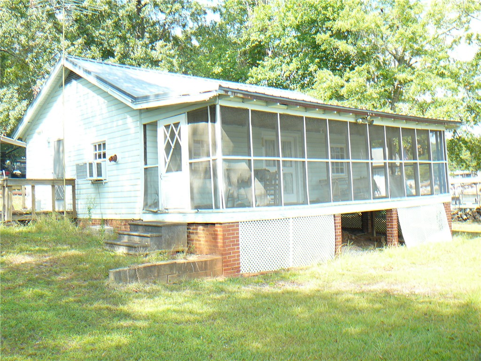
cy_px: 180
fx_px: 486
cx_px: 240
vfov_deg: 40.7
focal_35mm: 35
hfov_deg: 52.6
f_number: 2.8
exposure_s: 1/125
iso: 80
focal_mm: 5.2
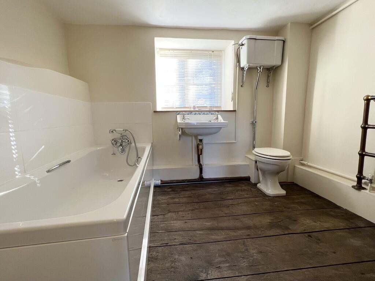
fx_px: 141
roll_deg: +3.2
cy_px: 140
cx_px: 188
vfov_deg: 89.9
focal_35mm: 13
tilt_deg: -7.8
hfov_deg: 106.2
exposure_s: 1/100
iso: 125
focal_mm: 1.57
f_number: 1.8
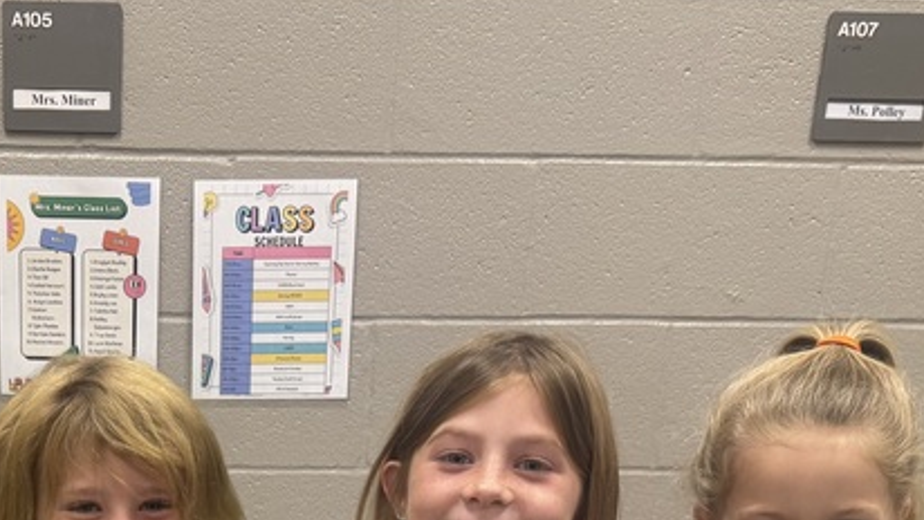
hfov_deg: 31.3
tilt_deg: -21.6
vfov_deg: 16.7
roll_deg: +0.0
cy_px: 807
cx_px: 144
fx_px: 1593
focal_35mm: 65
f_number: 1.78
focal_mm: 6.76
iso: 125
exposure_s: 1/60
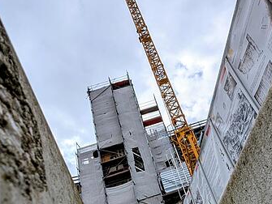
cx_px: 175
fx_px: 244
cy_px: 163
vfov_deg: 43.4
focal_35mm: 31
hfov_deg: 57.4
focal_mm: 1.95
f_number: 2.2
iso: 45
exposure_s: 1/3597
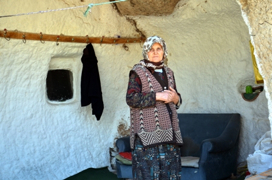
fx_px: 509
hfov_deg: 29.9
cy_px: 90
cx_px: 136
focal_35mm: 68
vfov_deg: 20.1
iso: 200
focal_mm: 45
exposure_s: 1/125
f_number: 5.6
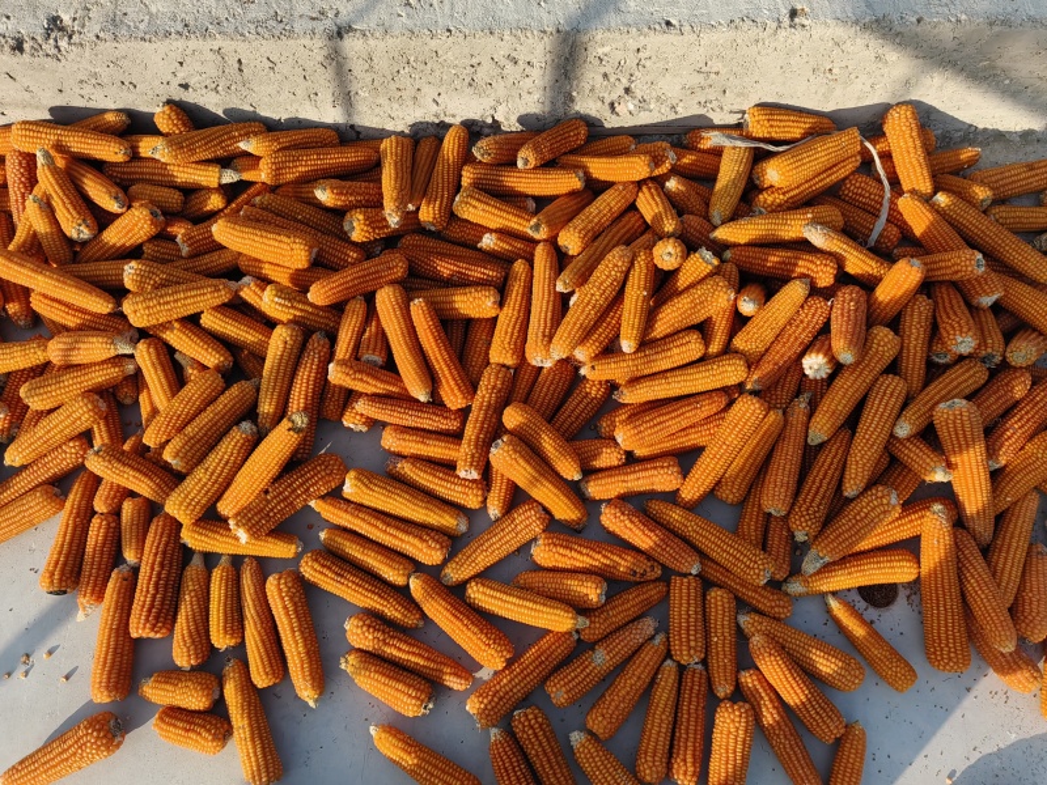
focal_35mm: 27
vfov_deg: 51.4
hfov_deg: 65.3
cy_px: 392
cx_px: 524
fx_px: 817
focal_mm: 5.52
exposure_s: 1/1600
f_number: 1.9
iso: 50
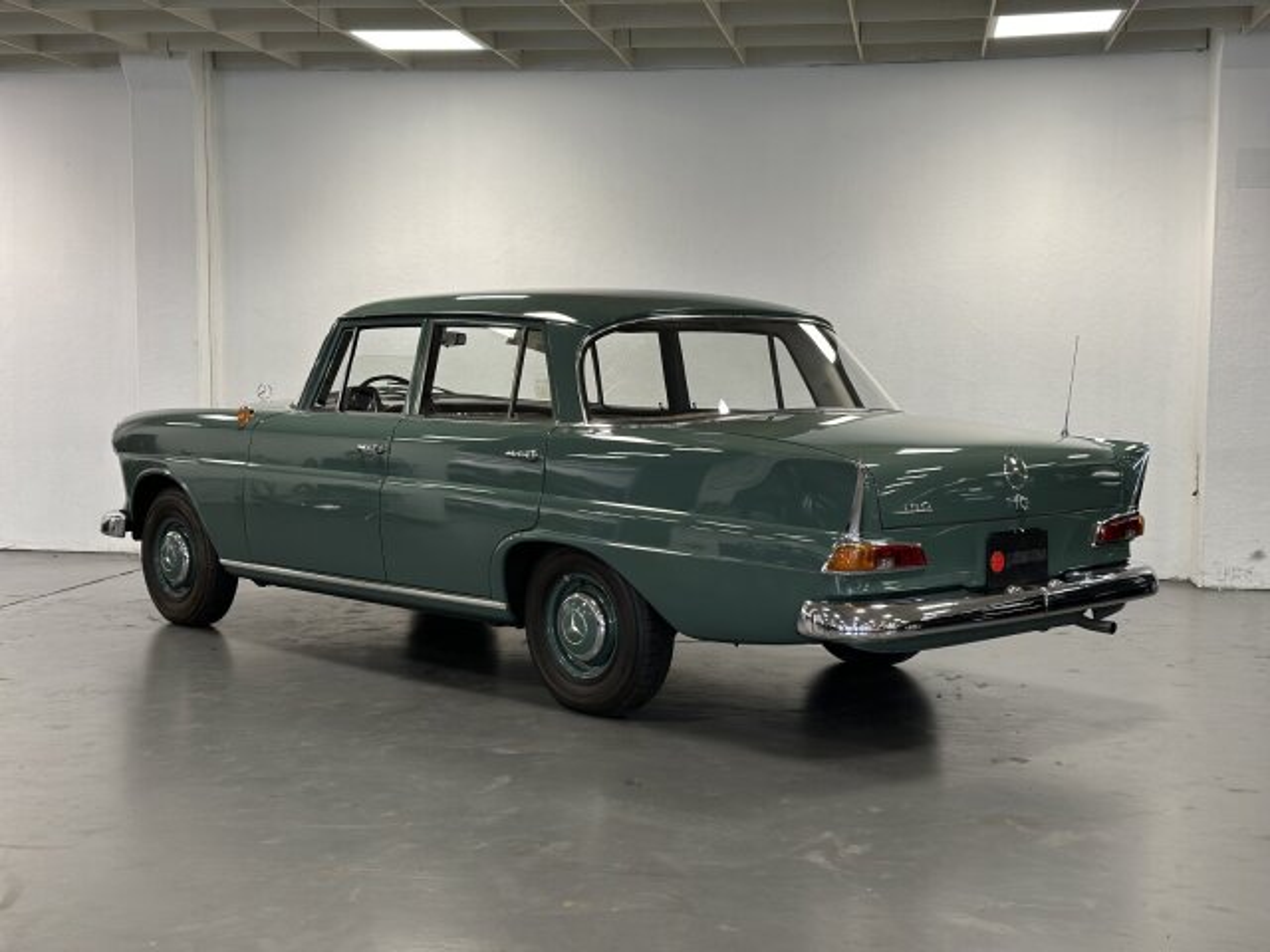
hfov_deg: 39.7
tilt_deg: -4.1
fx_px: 1761
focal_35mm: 48
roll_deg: -0.6
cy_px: 476
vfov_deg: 30.3
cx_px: 635
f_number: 1.78
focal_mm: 6.86
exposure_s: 1/92
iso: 125
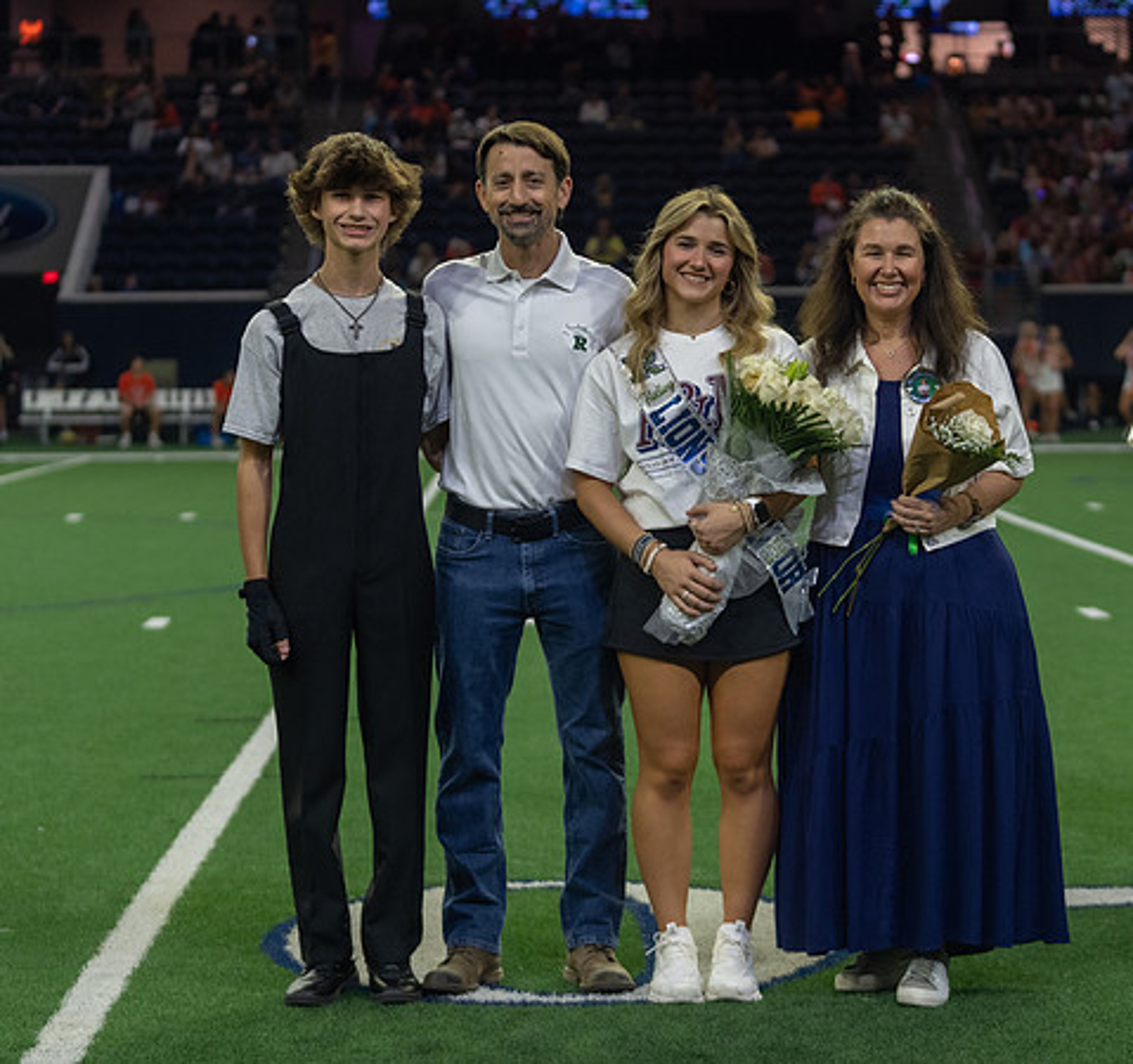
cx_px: 692
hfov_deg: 16.7
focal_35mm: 107
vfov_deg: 15.7
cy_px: 435
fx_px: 3858
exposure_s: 1/320
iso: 1000
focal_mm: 70
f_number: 2.8
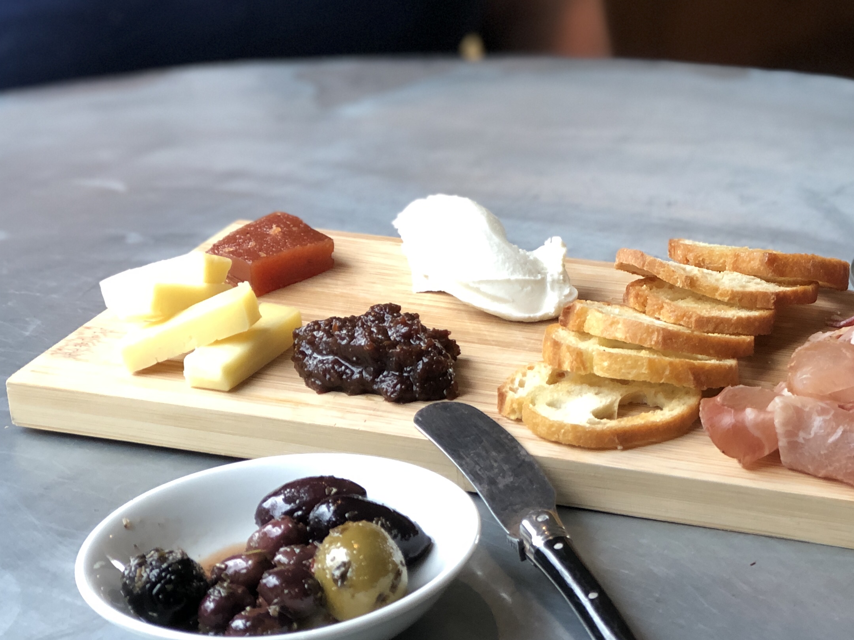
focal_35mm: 106
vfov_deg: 13.9
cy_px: 179
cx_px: 776
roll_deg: +1.4
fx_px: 2615
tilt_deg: -21.3
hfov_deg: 18.2
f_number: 2.8
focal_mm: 6.6
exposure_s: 1/30
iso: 40
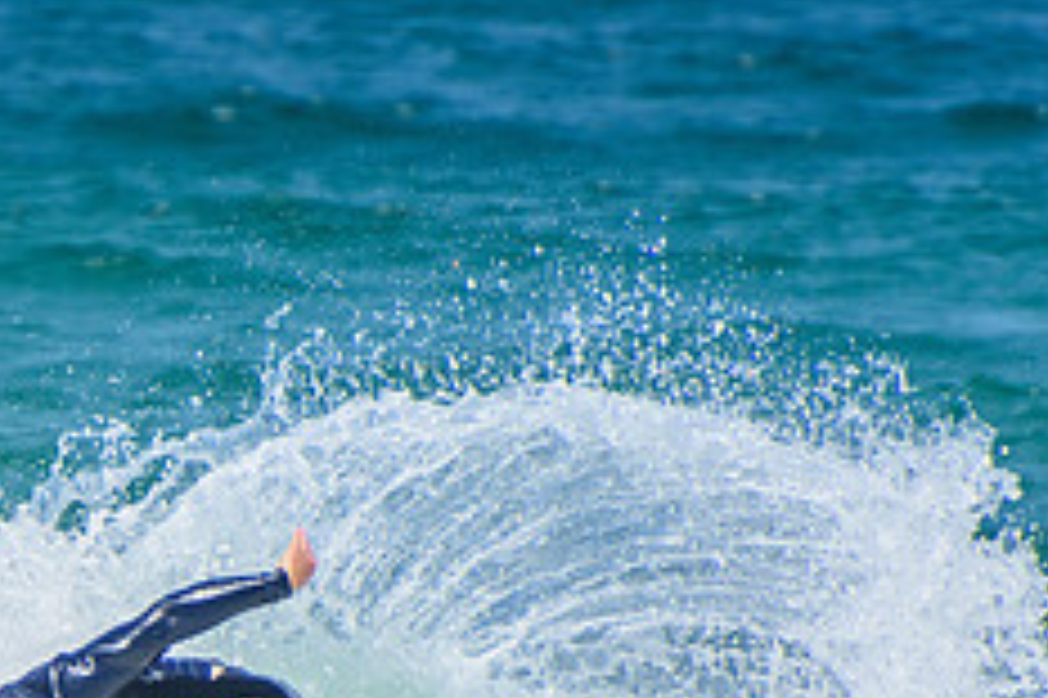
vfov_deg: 0.9
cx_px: -175
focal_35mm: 1495
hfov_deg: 1.4
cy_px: 813
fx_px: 43489
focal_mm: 400
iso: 250
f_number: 5.6
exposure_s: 1/2000
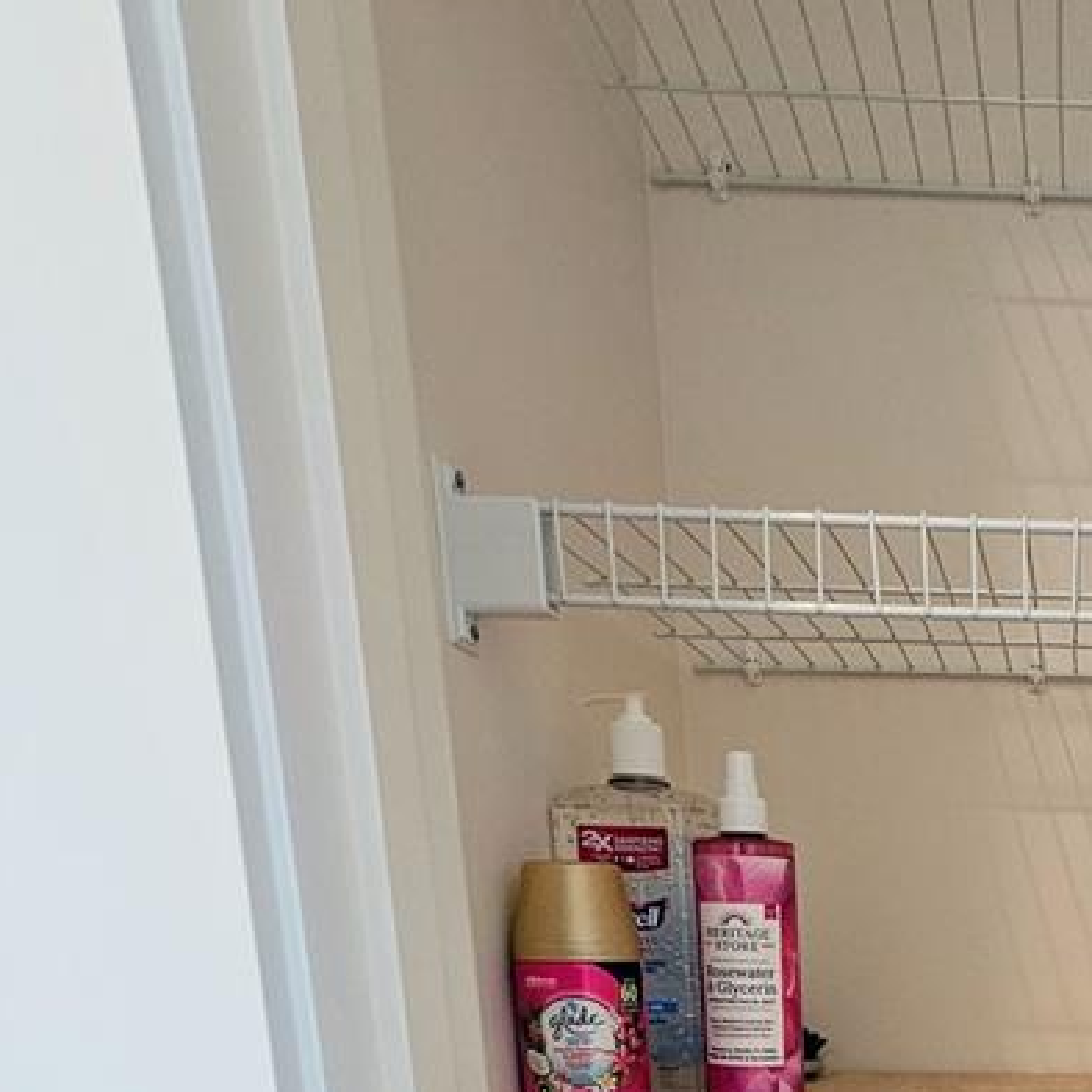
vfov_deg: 37.0
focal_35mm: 35
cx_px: 1150
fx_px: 1249
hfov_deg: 40.0
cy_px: 1286
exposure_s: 1/60
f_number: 2.2
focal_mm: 2.2
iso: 160
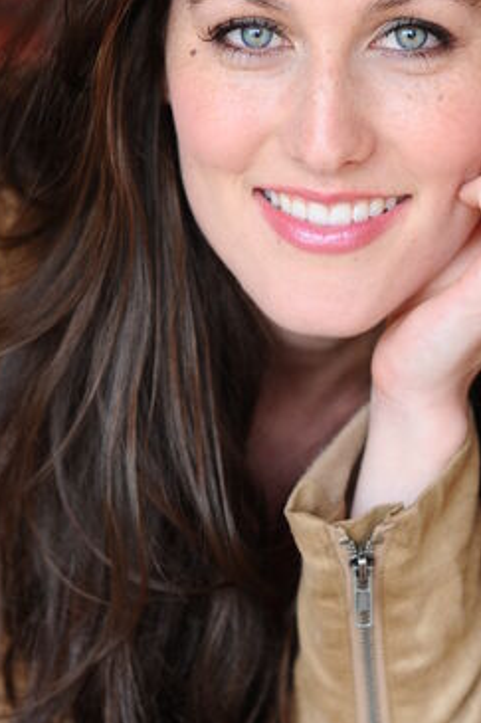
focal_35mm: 147
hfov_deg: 9.3
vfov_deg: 14.0
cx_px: 312
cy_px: 335
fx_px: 2949
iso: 500
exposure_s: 1/320
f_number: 3.2
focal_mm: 85
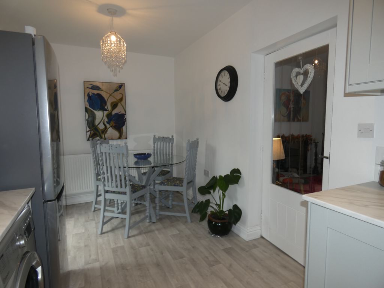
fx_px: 222
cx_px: 192
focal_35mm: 20
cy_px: 144
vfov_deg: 66.0
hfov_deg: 81.7
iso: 80
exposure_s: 1/60
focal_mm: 3.6
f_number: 2.8
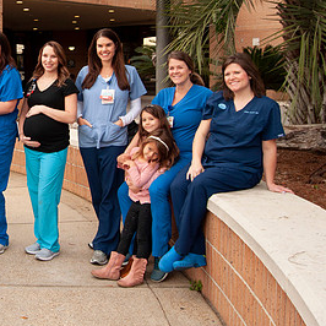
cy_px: 105
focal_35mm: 50
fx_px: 533
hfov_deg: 31.1
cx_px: -13
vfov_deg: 33.7
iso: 400
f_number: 8
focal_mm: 18
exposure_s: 1/100
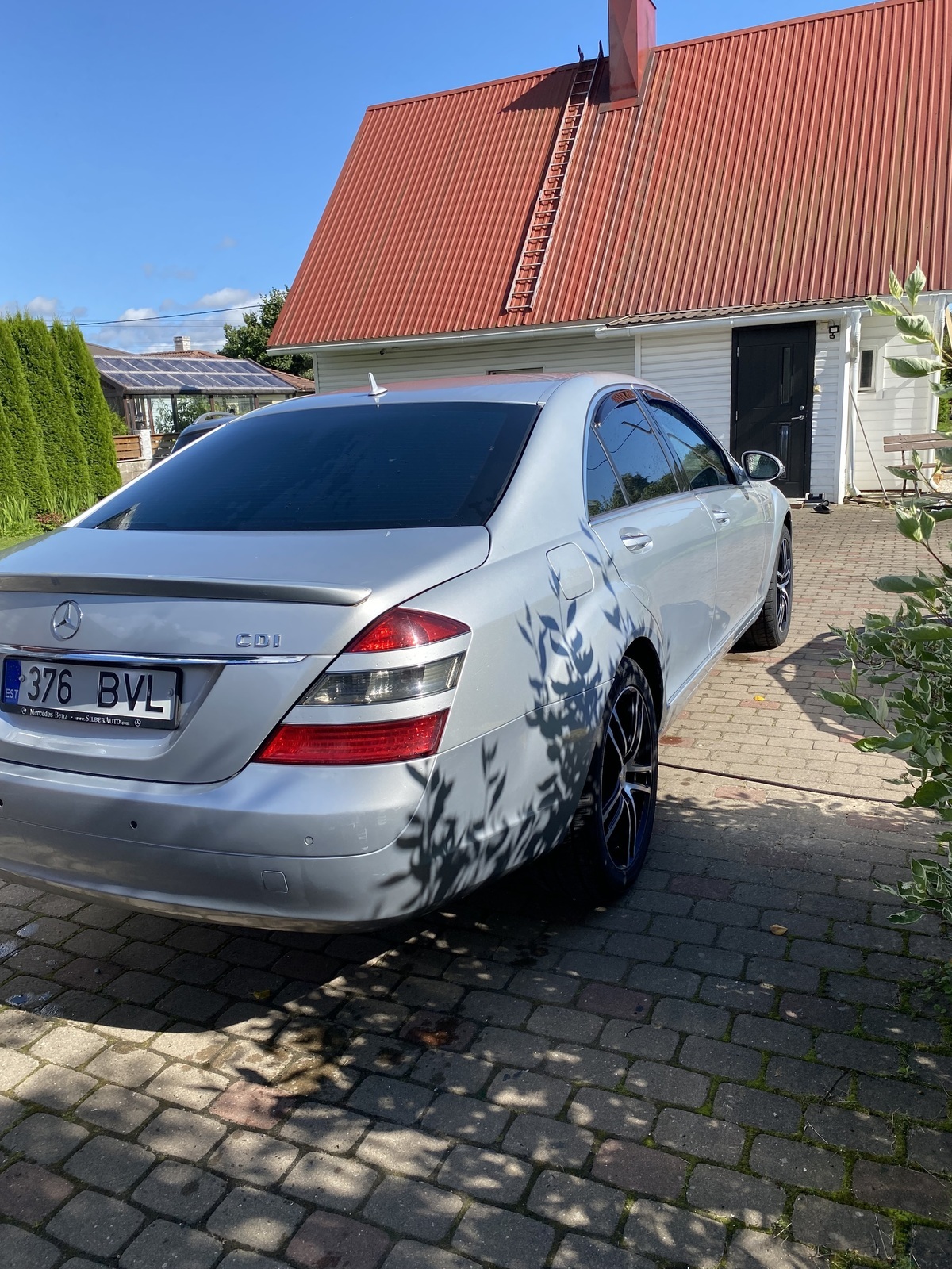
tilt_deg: -12.0
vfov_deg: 67.3
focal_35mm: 26
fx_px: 953
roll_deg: +1.5
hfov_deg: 53.1
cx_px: 476
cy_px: 634
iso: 32
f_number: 1.8
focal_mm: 4.25
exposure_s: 1/1996
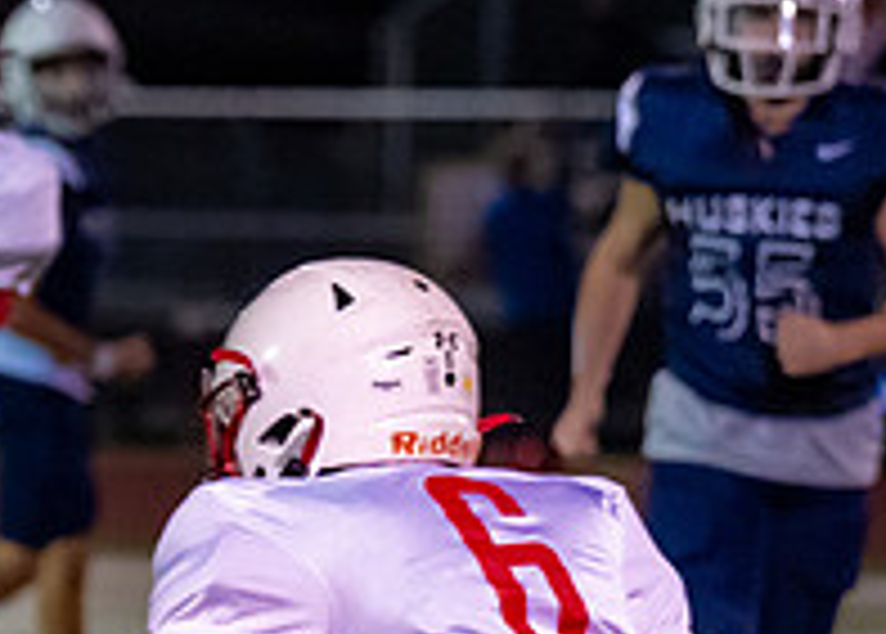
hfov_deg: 3.2
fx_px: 15990
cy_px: 685
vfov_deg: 2.3
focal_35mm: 635
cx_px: -557
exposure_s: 1/1250
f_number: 2.8
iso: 6400
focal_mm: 127
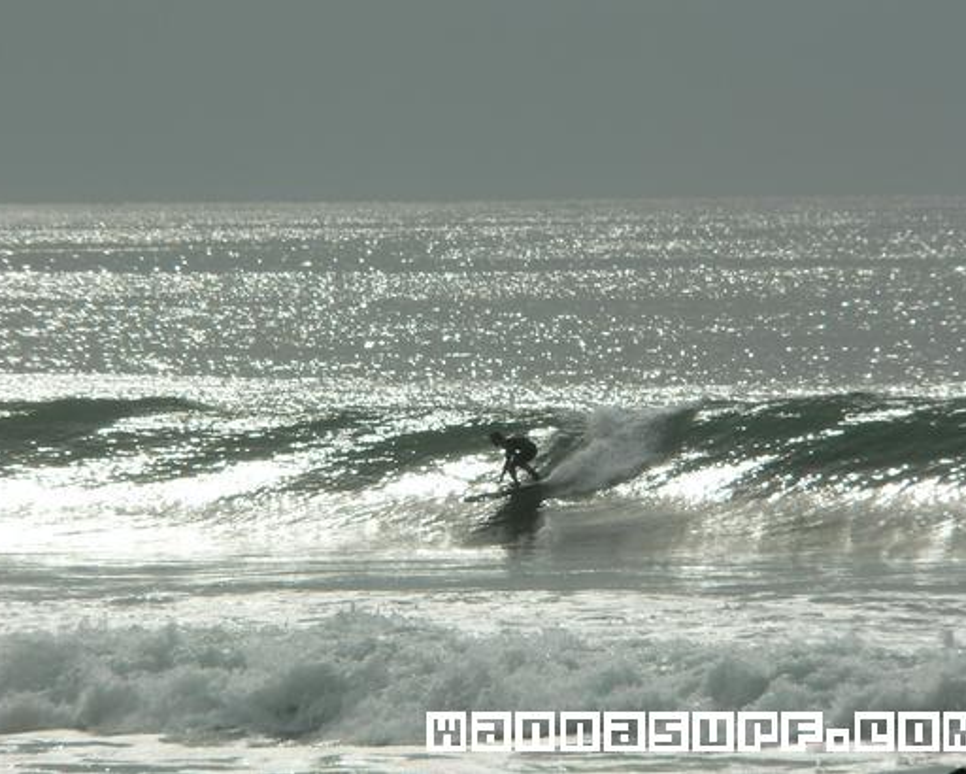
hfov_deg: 4.3
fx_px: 12928
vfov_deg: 3.4
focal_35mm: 452
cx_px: 495
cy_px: 387
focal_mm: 72
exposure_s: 1/640
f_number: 8
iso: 80
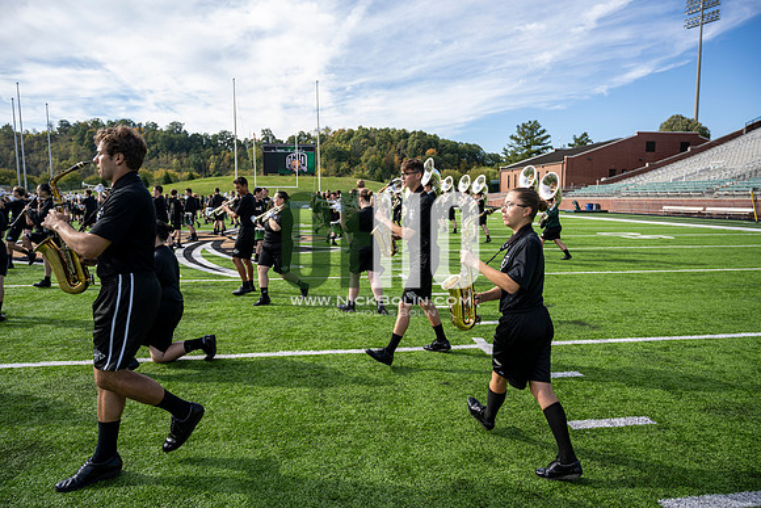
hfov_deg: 73.7
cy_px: 254
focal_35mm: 24
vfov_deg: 53.2
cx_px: 380
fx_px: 507
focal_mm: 24
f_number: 4.5
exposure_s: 1/250
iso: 80
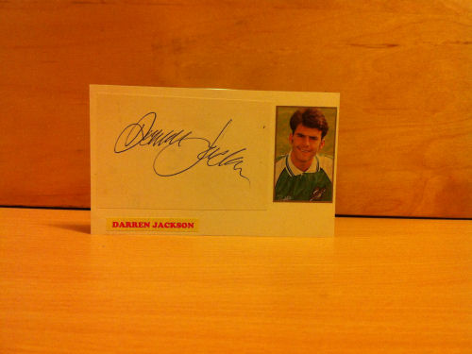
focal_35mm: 35
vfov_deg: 40.7
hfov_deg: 52.6
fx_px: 477
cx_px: 236
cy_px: 177
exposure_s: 1/17
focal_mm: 3.85
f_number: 2.8
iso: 200
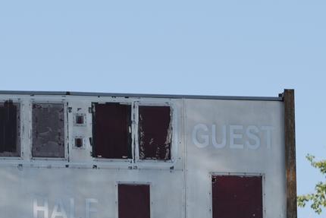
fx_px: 2654
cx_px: 73
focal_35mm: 293
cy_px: 278
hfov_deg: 7.0
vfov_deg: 4.7
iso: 100
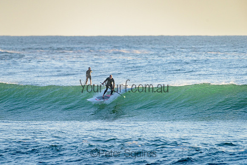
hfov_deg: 3.4
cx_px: 97
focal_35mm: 613
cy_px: 66
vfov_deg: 2.2
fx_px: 4205
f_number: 5.6
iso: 320
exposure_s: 1/2000
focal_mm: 500
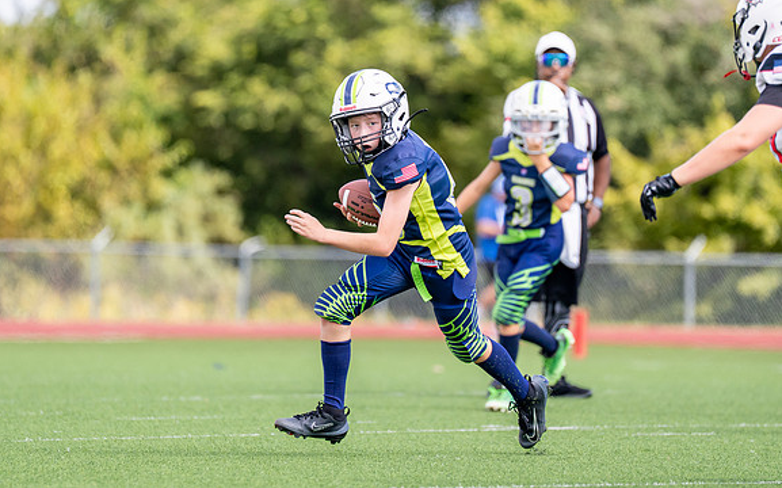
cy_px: 189
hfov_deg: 6.3
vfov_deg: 3.9
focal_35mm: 336
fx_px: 7157
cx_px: 388
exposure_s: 1/3200
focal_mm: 200
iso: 250
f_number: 2.8
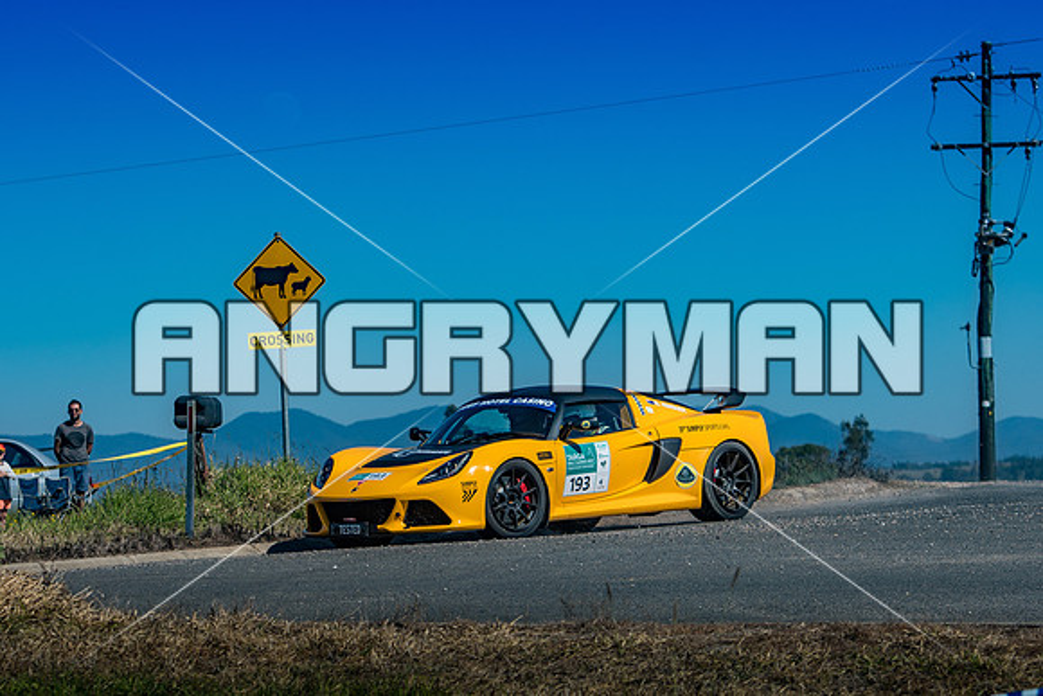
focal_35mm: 153
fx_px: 4434
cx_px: 522
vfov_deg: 9.0
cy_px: 348
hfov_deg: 13.4
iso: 100
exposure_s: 1/3200
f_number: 4.5
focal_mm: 102
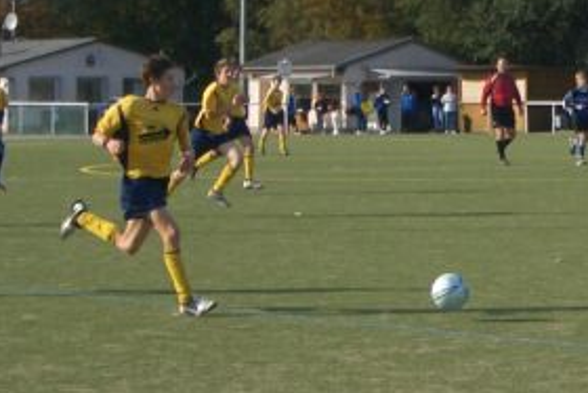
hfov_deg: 22.0
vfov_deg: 14.9
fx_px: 1503
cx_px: 176
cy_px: 174
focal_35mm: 92
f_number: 3.5
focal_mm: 10.2
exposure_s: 1/500
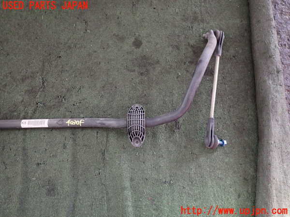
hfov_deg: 69.4
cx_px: 145
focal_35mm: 25
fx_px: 209
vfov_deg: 54.9
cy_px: 108
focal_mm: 4.5
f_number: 2
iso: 800
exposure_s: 1/30
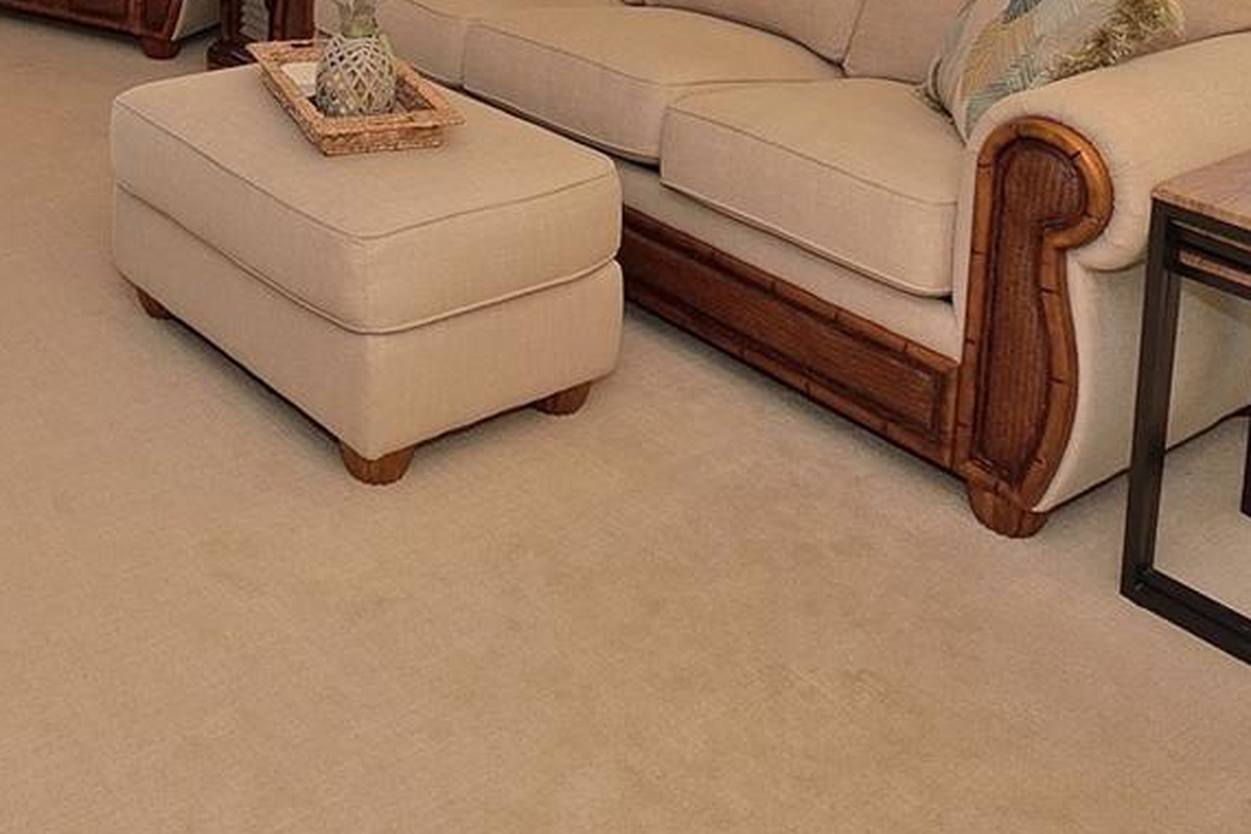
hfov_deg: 44.4
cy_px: -232
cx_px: 274
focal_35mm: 42
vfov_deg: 27.1
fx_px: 1460
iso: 400
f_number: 7.1
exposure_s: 1/25
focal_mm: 10
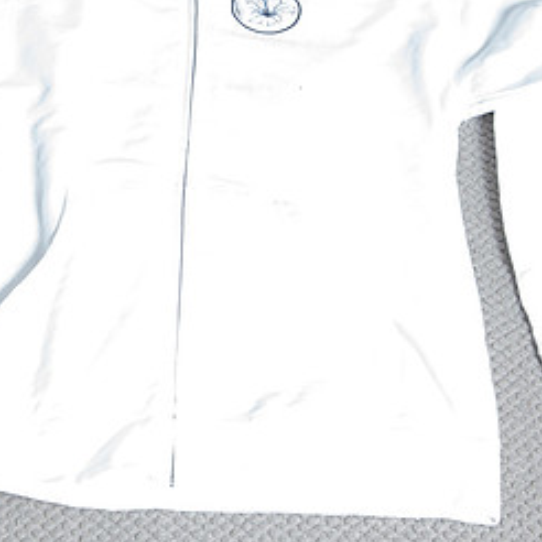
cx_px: 95
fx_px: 1630
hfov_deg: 18.7
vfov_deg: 18.8
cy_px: 139
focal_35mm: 92
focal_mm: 46
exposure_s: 1/125
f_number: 9
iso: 2500
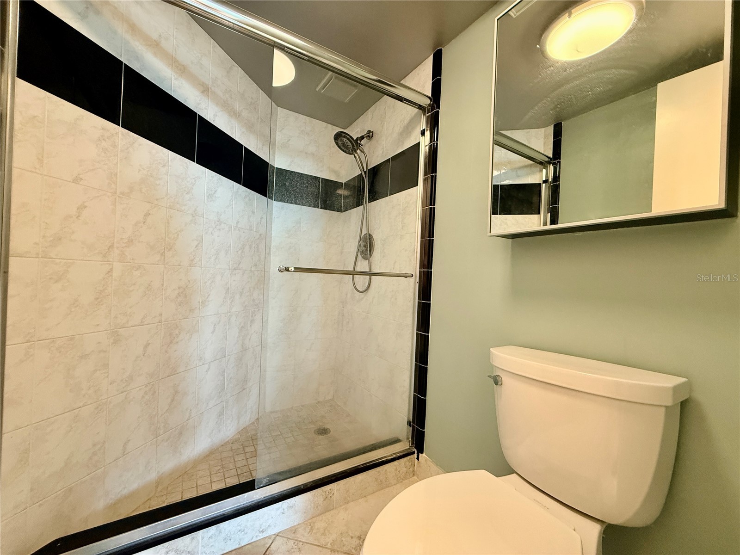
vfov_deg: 85.7
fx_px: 299
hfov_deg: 102.1
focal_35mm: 14
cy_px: 278
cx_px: 370
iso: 400
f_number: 2.2
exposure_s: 1/60
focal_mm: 2.22
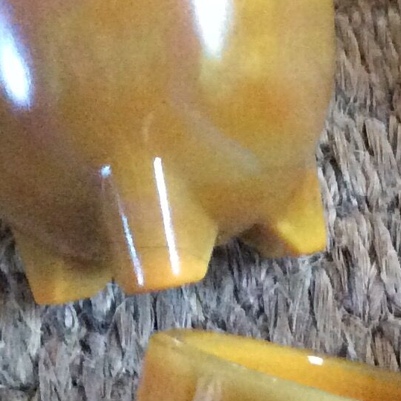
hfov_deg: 12.3
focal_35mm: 136
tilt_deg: -65.6
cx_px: 571
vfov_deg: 12.8
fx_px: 1782
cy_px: 321
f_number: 2.4
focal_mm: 3.3
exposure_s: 1/17
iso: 400
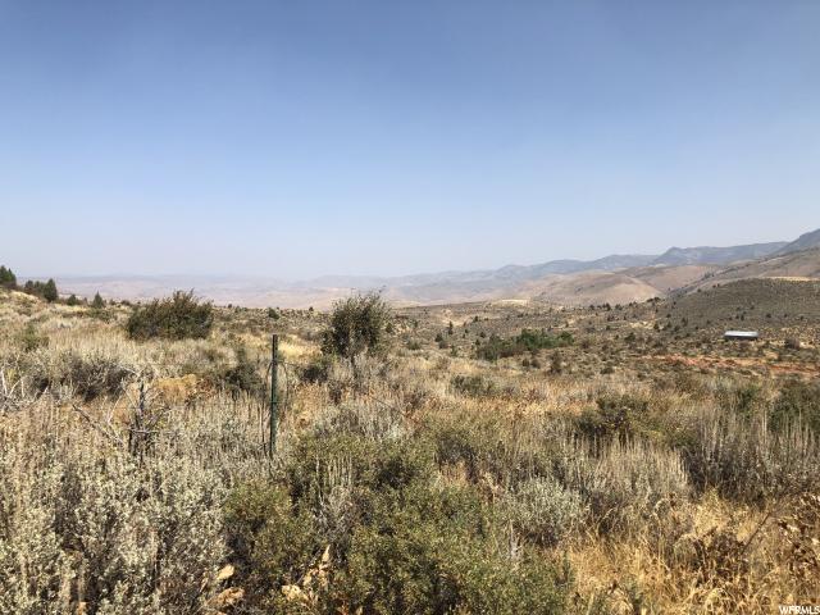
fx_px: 687
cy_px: 308
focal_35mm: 29
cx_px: 410
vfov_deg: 48.2
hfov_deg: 61.7
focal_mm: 3.99
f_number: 1.8
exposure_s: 1/2288
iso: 20
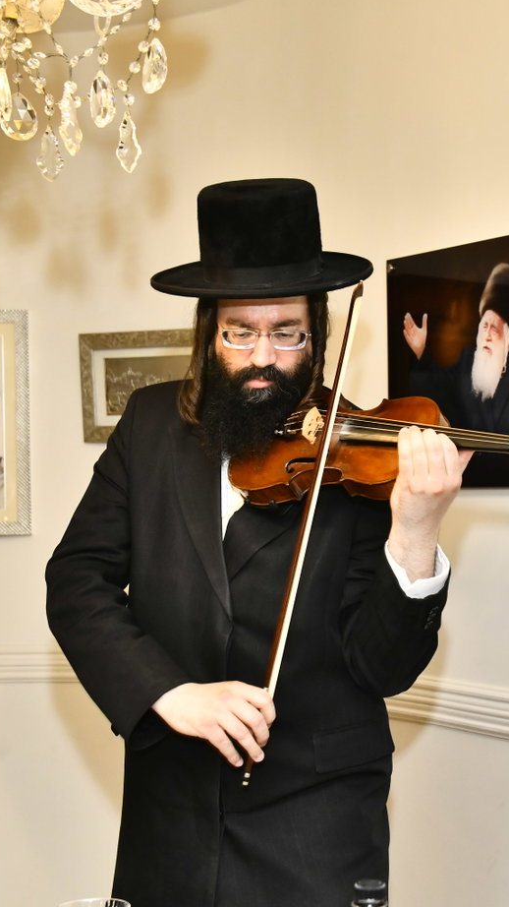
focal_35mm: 70
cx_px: 427
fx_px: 1681
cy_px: 453
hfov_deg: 17.0
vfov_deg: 30.2
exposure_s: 1/125
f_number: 5.6
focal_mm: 44
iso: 1600
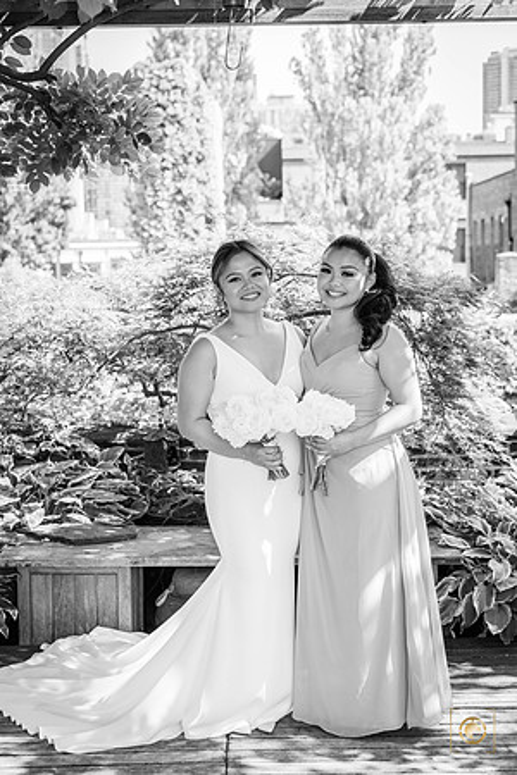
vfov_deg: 37.5
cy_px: 388
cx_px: 258
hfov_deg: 25.5
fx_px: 1142
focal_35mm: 53
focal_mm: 53
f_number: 4
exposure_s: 1/250
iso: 250
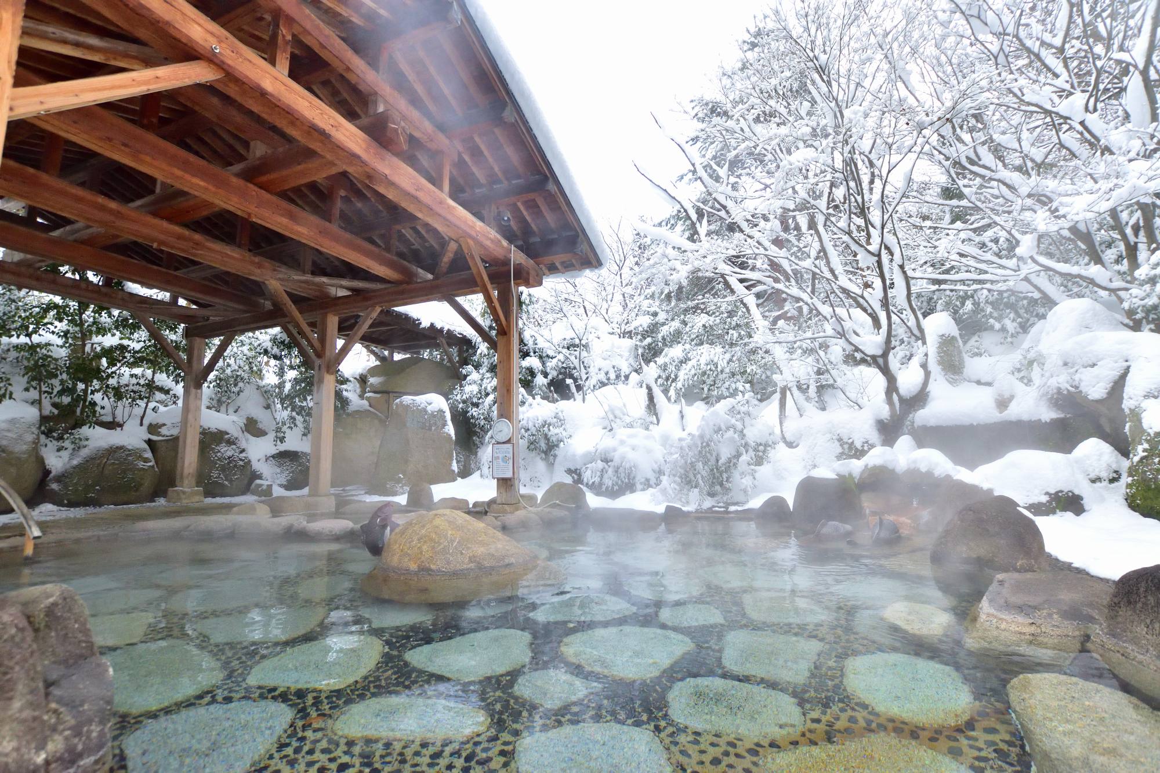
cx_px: 580
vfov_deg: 77.3
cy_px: 386
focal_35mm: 15
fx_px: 483
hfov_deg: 100.4
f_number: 5.6
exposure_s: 1/200
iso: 1000
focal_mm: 10
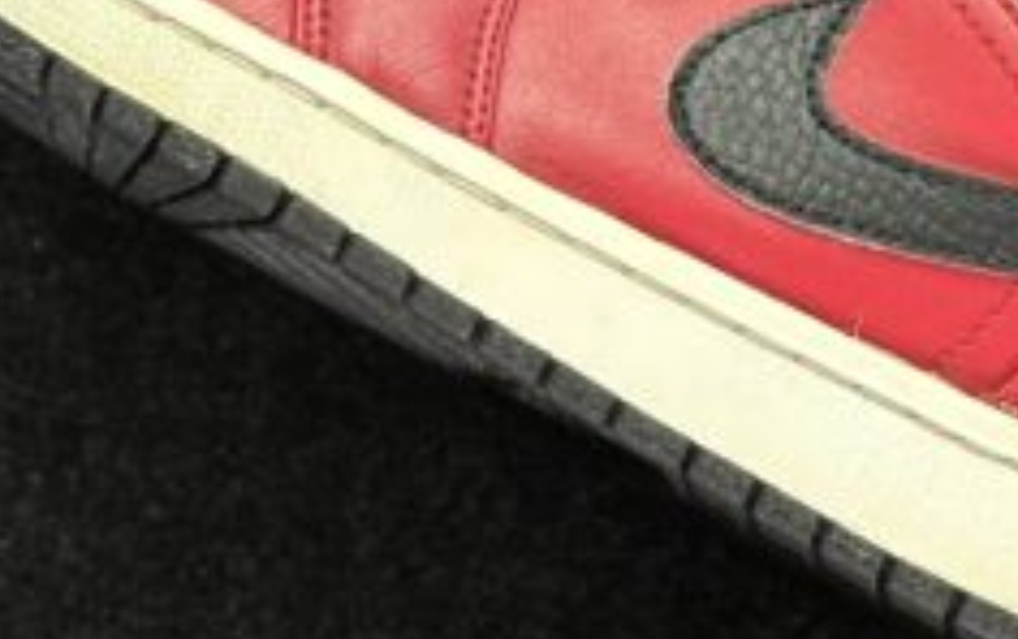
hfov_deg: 12.2
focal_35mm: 172
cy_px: 728
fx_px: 4776
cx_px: 569
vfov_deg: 7.6
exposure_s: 1/36
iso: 500
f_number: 1.78
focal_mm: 6.86
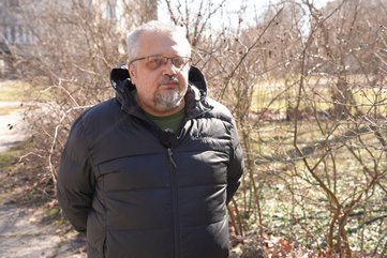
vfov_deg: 32.7
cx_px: 213
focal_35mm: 41
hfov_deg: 47.3
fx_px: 441
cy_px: 128
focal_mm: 37
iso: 100
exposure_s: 1/160
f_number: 4
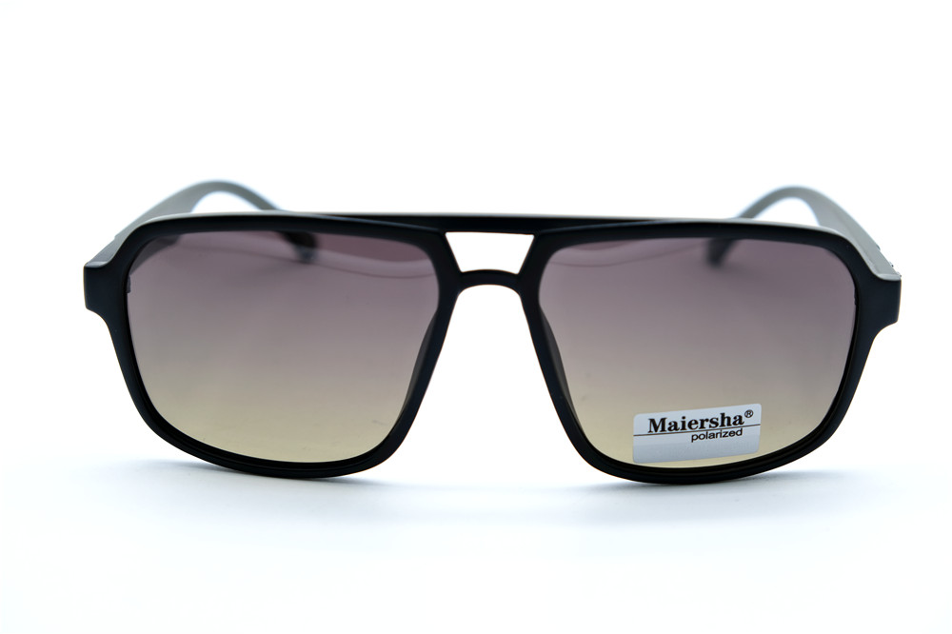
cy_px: 317
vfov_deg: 21.2
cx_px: 476
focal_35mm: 64
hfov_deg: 31.4
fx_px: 1692
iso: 160
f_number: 5.6
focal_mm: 42.5
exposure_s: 1/120
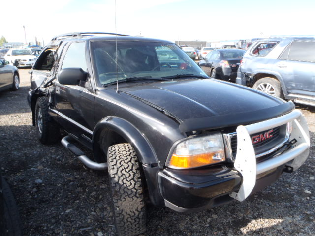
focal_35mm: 28
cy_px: 118
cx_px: 158
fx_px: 255
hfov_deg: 63.4
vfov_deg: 49.7
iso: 80
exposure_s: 1/125
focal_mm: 5
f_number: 4.5
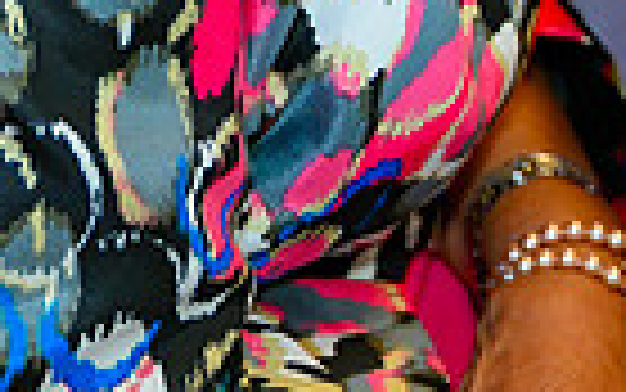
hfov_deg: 12.8
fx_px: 2748
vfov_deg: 7.6
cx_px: -31
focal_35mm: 161
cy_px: -568
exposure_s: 1/100
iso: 64
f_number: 2.8
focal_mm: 32.5
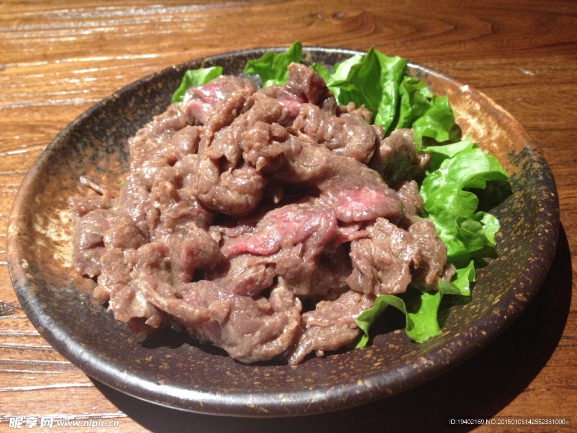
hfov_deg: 52.6
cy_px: 216
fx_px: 583
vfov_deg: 40.7
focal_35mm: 35
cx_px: 288
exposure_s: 1/20
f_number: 2.4
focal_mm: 4.28
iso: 320
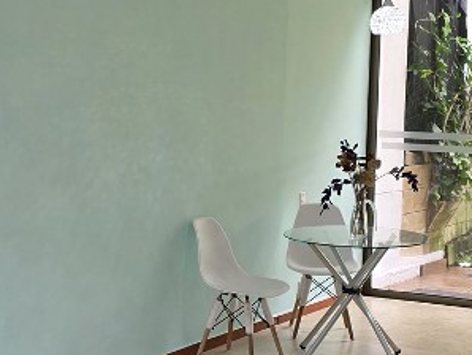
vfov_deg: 18.6
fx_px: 1078
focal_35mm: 79
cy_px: 239
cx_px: 174
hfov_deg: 24.6
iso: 200
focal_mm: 6.3
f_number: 1.7
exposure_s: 1/180
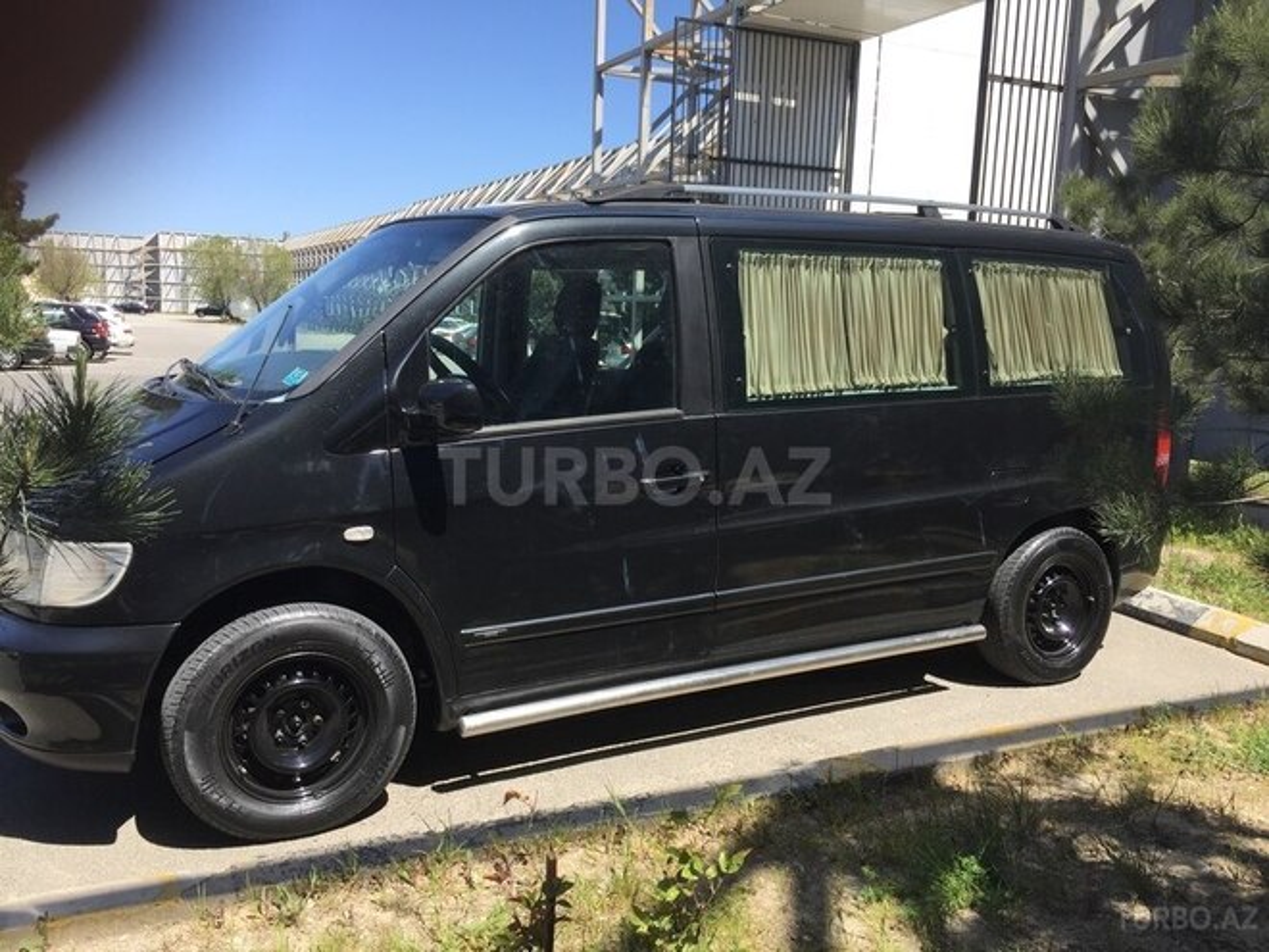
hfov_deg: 61.7
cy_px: 476
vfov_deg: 48.2
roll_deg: -2.2
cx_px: 634
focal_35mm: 29
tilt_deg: -7.2
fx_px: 1063
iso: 32
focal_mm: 4.15
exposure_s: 1/1130
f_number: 2.2
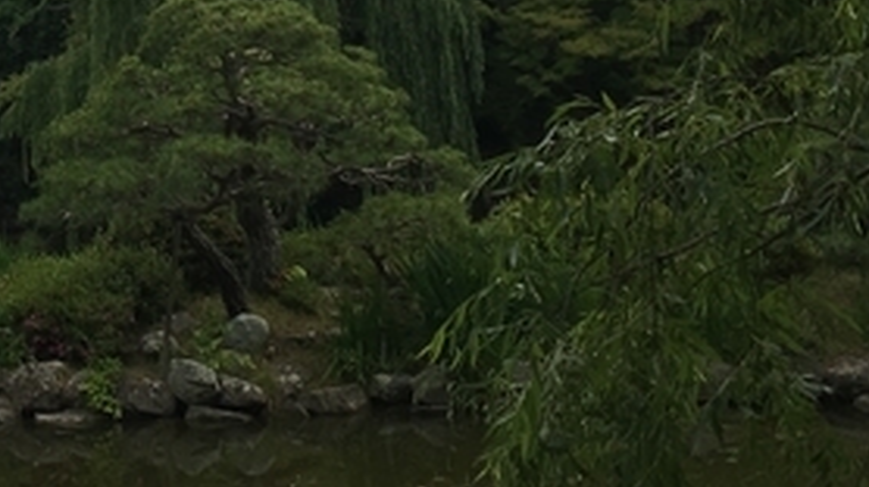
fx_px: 2096
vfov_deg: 12.8
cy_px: -150
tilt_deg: +7.5
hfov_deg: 22.7
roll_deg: +2.5
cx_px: 56
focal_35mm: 91
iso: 25
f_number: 2.2
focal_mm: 4.15
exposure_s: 1/1603
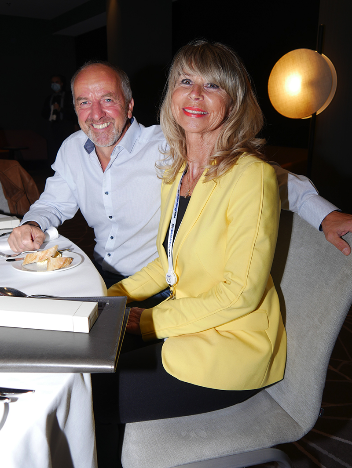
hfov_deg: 44.2
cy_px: 234
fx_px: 433
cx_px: 176
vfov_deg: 56.8
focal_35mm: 32
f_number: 3.8
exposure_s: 1/60
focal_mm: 16
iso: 200
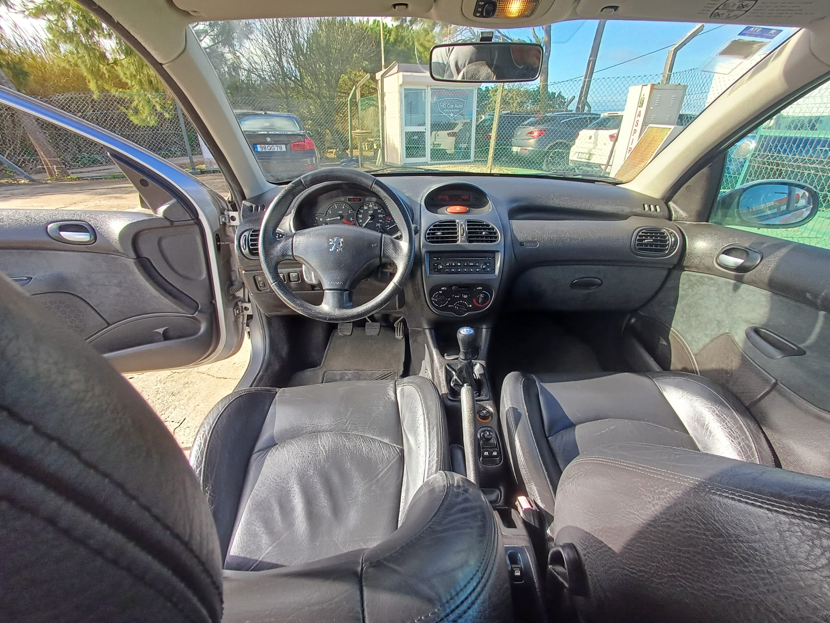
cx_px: 415
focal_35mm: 16
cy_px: 312
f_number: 2.2
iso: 40
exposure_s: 1/247
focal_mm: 1.64
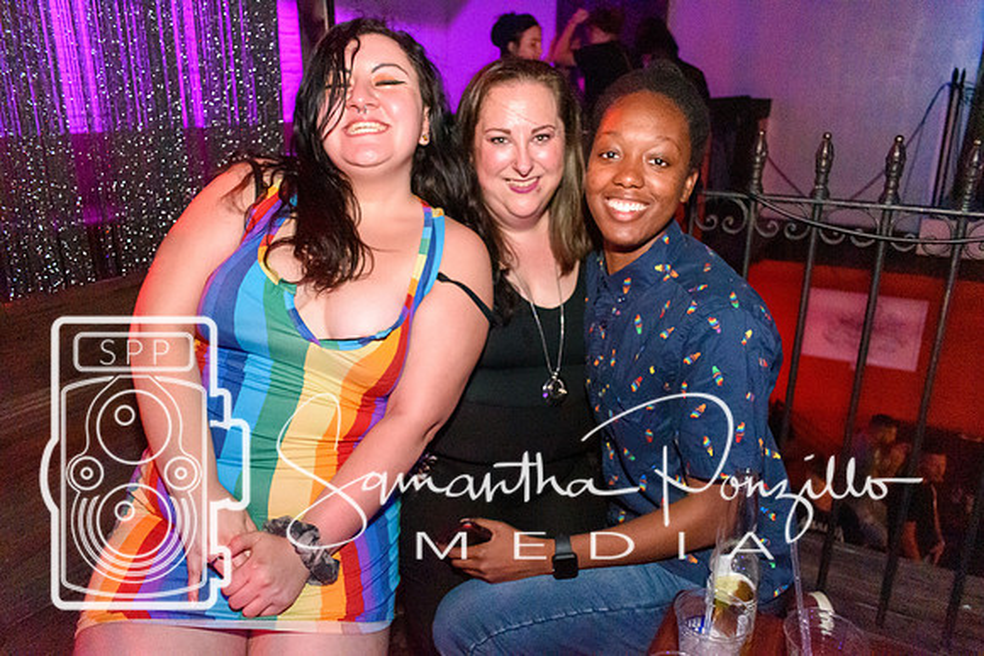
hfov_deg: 67.4
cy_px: 328
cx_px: 492
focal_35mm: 27
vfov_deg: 48.0
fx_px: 738
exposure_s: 1/60
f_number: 3.5
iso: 6400
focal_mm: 18
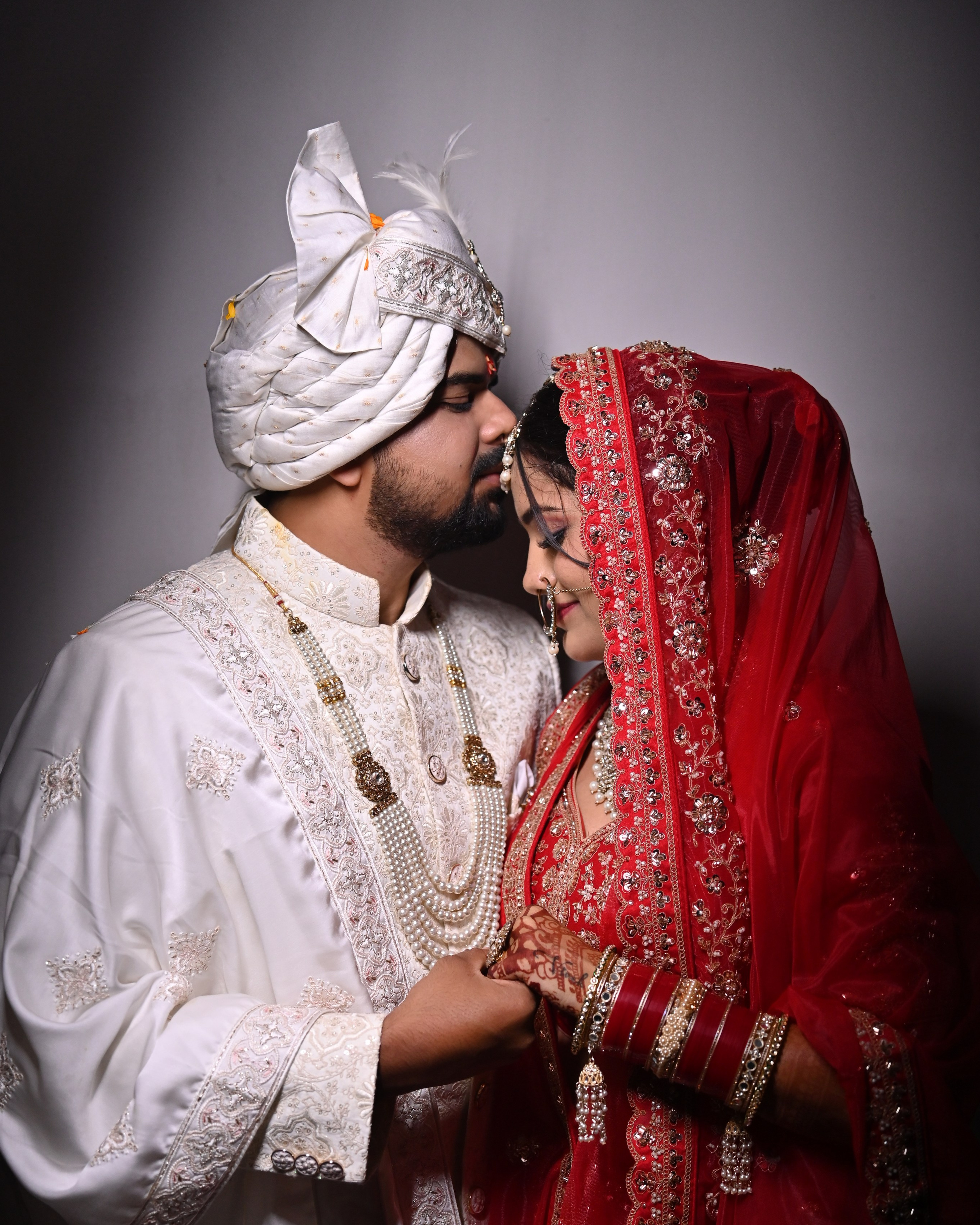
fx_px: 1849
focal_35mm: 51
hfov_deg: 29.7
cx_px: 491
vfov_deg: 36.5
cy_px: 739
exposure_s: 1/200
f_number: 2.8
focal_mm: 45
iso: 1000
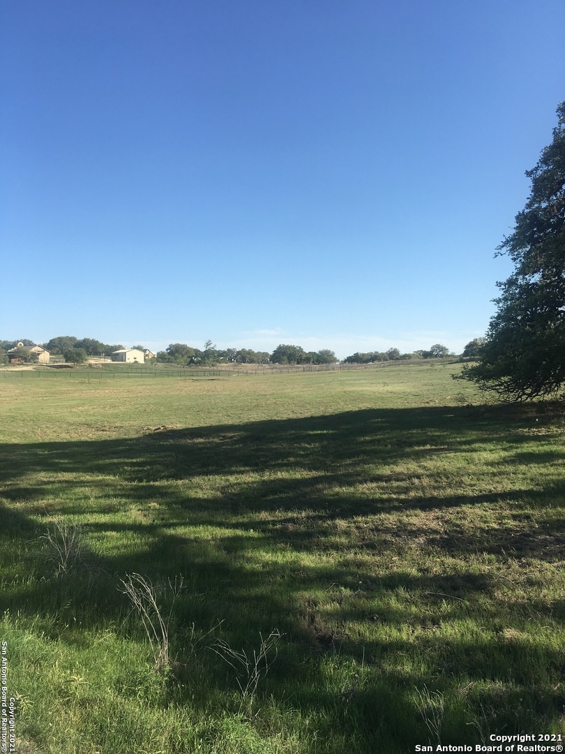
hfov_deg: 48.2
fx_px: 631
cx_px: 282
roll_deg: -0.9
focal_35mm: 29
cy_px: 377
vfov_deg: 61.7
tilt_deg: +3.5
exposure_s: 1/1183
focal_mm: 4.15
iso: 25
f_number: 2.2
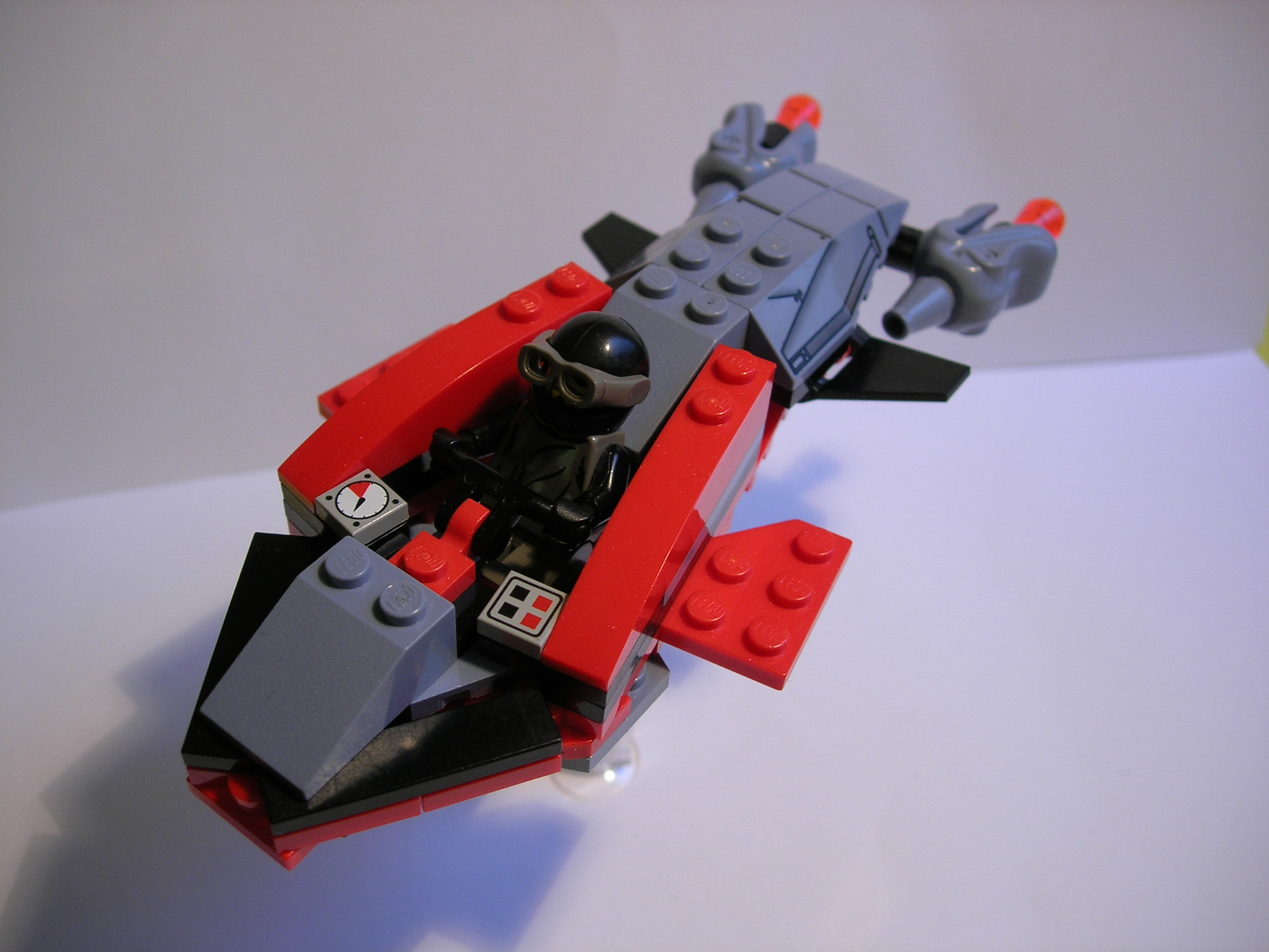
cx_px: 634
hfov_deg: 49.0
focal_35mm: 38
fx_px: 1393
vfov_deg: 37.7
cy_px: 476
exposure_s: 1/16.7
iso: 64
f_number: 2.8
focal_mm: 7.8
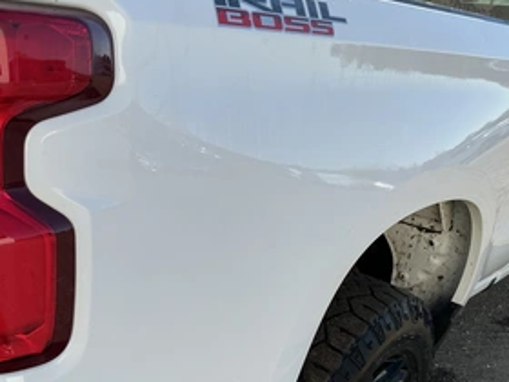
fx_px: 588
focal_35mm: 40
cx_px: 189
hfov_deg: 46.4
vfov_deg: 35.7
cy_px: 249
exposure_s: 1/1250
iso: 25
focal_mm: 3
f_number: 1.8
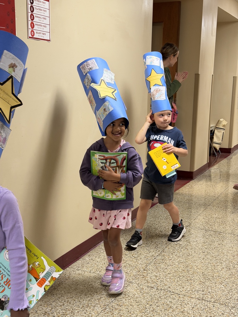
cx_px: 119
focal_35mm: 48
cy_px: 158
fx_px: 440
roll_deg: -1.1
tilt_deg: -10.8
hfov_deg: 30.3
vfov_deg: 39.7
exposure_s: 1/60
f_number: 1.78
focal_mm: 6.76
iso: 200
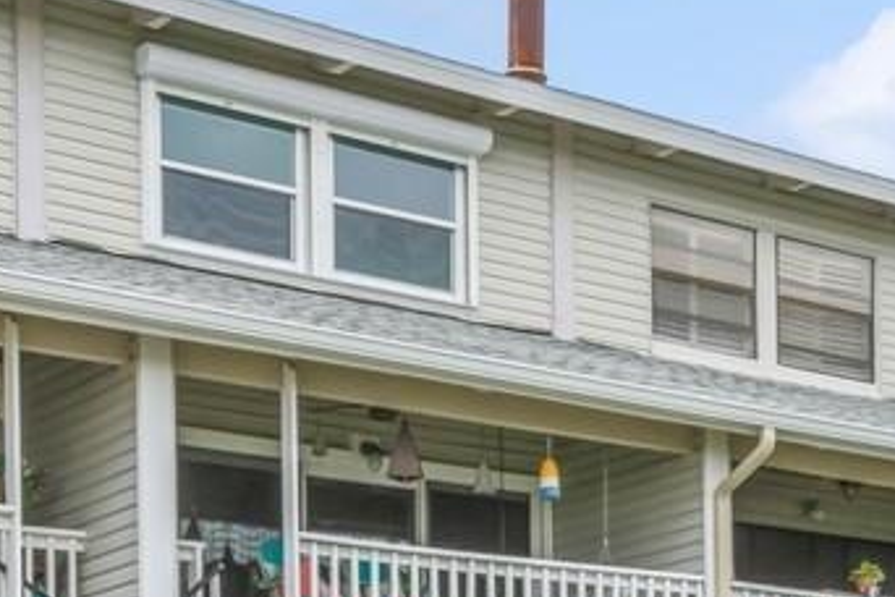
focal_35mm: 91
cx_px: 526
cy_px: 859
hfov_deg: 22.3
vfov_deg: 14.1
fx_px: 2271
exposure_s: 1/250
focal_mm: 13
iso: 200
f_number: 8
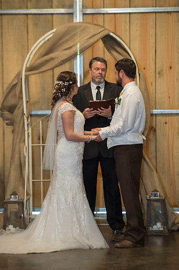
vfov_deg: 14.7
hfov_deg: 9.8
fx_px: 1047
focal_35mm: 140
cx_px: 90
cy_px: 135
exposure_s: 1/160
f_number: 2.8
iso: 1600
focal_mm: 140
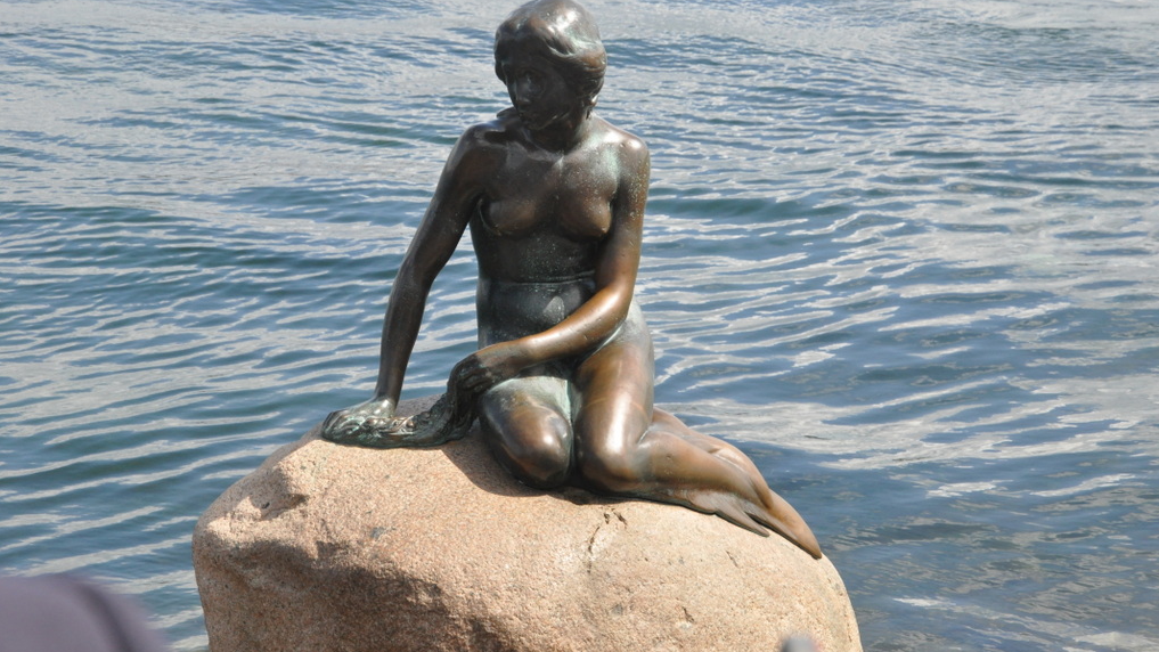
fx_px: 3642
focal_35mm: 119
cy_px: 271
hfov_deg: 18.1
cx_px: 582
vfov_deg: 10.2
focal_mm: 75
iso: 1000
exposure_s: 1/640
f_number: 13
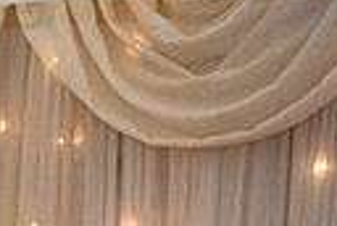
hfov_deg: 11.3
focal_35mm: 158
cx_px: -403
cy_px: 482
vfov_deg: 8.2
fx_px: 1483
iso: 640
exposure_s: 1/160
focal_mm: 35
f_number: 3.5
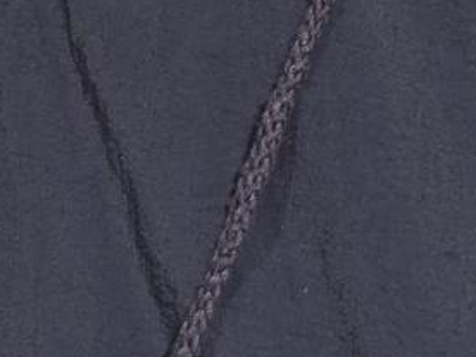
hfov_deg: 13.4
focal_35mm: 145
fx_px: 1994
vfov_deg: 10.2
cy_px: 35
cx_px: -9
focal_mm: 5.43
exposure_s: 1/40
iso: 264
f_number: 1.89
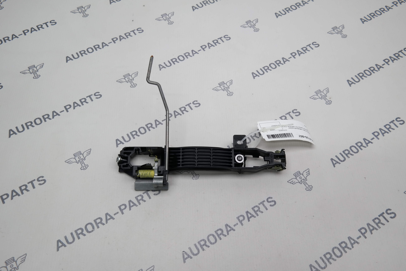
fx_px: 327
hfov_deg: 63.7
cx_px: 203
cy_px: 136
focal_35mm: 29
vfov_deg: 45.0
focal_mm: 19
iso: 100
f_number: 3.5
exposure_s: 1/80
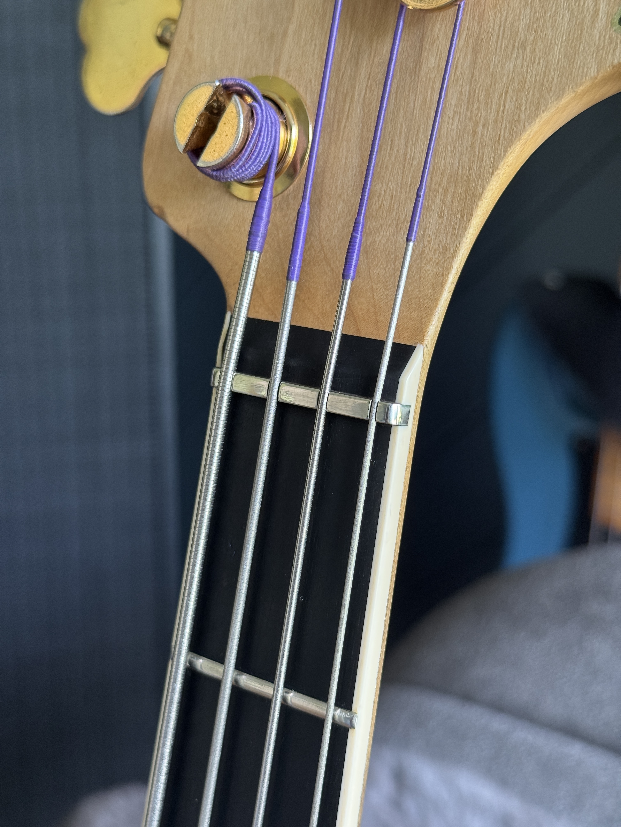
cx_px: 310
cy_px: 414
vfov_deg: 39.7
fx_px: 1148
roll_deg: -0.3
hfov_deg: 30.3
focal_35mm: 48
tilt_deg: -17.4
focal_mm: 6.76
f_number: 1.78
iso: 200
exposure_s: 1/60
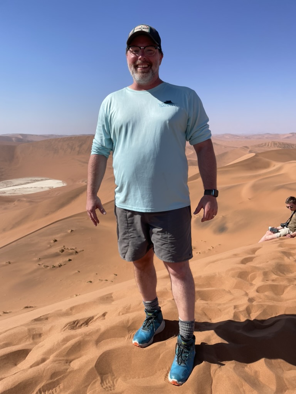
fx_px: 296
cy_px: 197
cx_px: 148
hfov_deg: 53.1
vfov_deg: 67.3
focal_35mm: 26
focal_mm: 4.2
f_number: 1.6
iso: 32
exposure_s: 1/4292
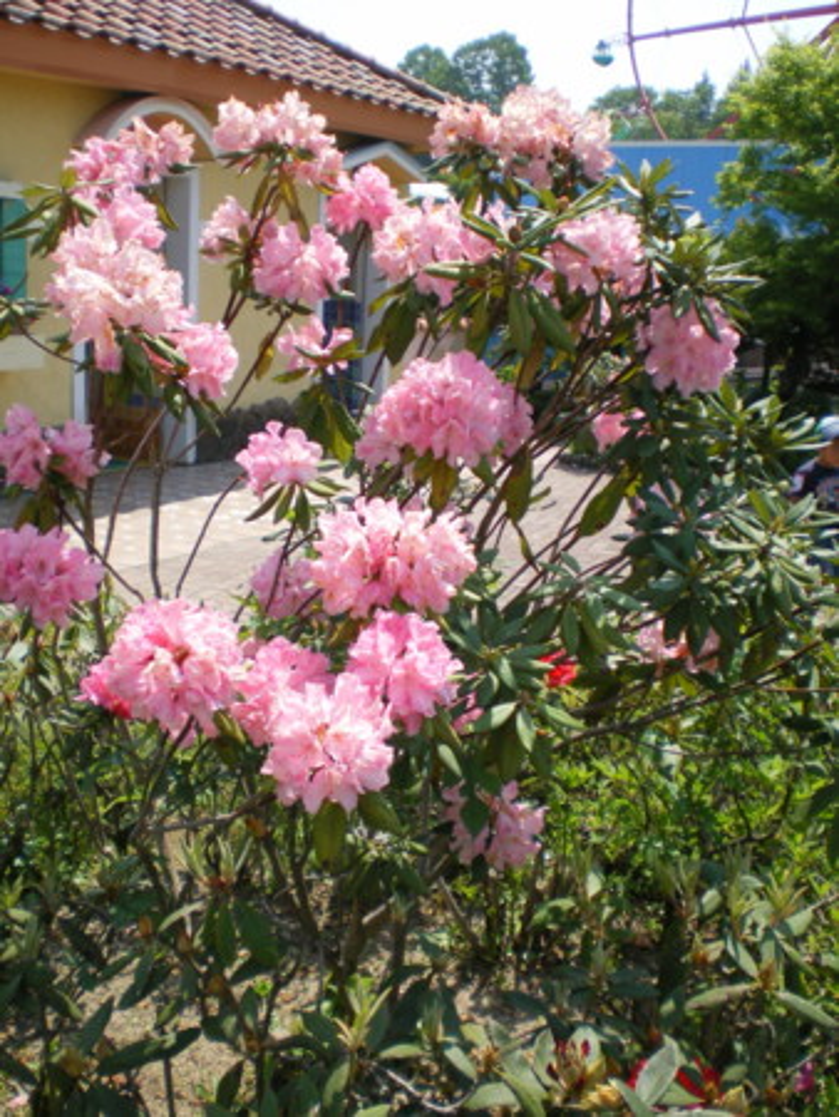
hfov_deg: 37.8
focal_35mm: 38
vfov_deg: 49.0
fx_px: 1227
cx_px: 420
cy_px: 558
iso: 64
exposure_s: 1/400
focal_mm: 6.3
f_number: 3.1
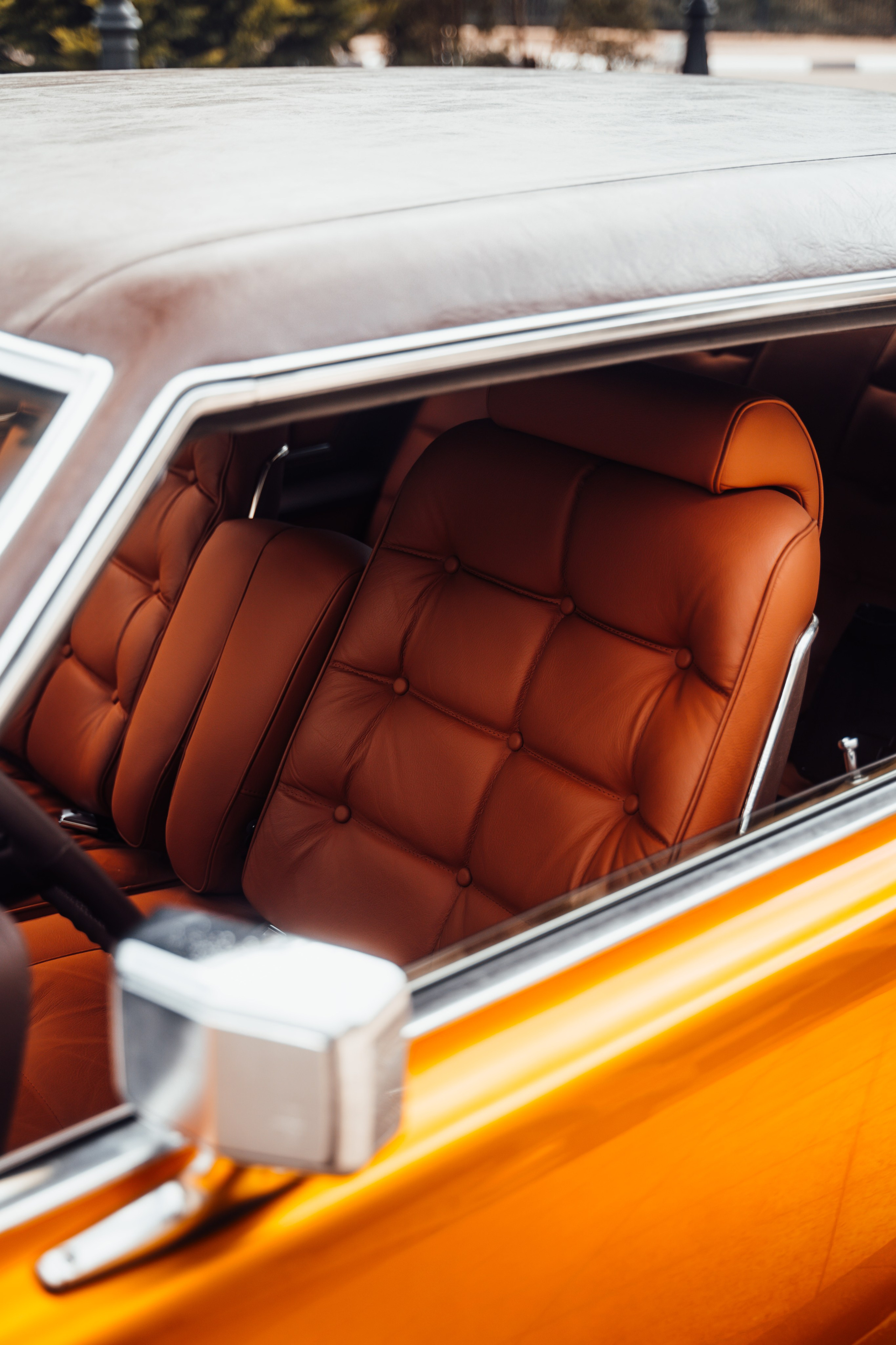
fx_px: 1643
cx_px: 448
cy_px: 672
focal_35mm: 44
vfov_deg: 44.5
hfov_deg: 30.5
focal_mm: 44
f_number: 2.8
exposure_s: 1/100
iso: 100
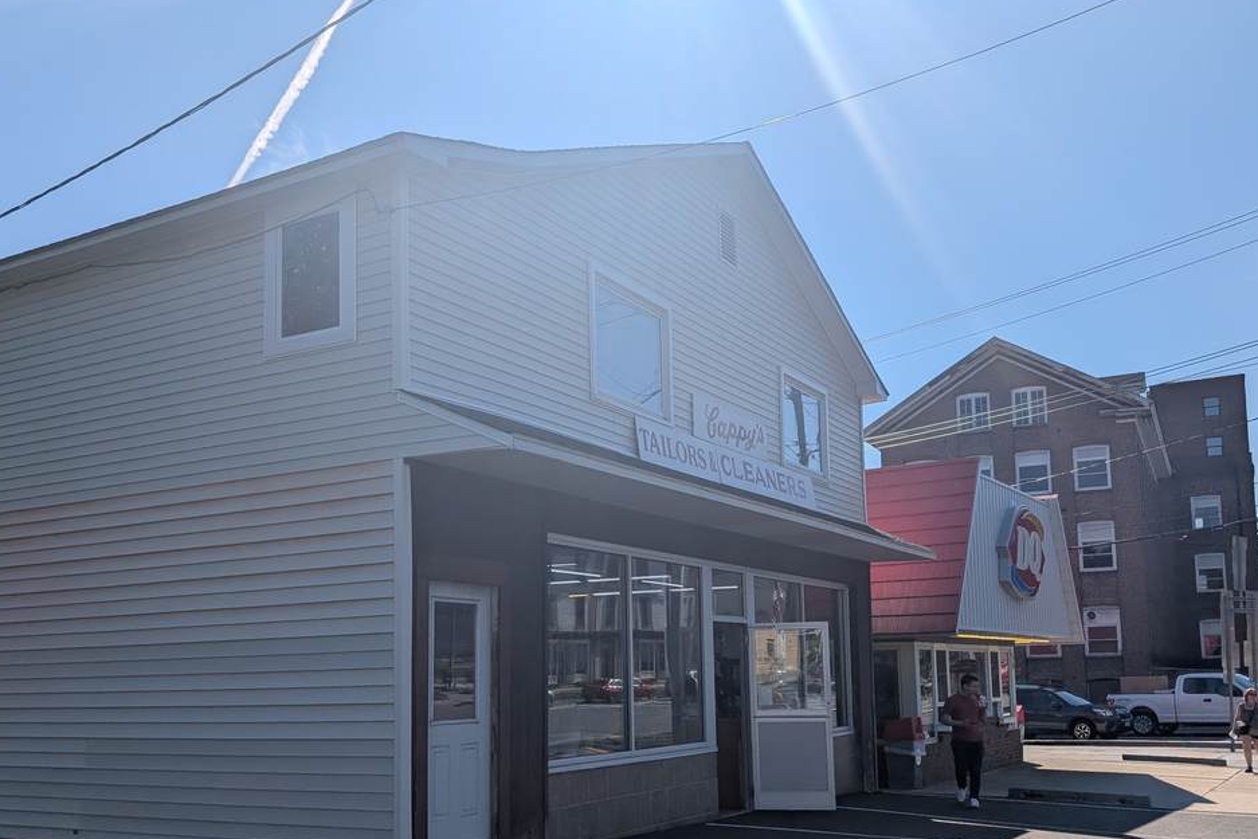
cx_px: 586
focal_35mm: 34
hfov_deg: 55.7
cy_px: 544
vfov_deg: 38.5
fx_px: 1188
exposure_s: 1/3690
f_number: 1.68
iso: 22
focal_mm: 6.9
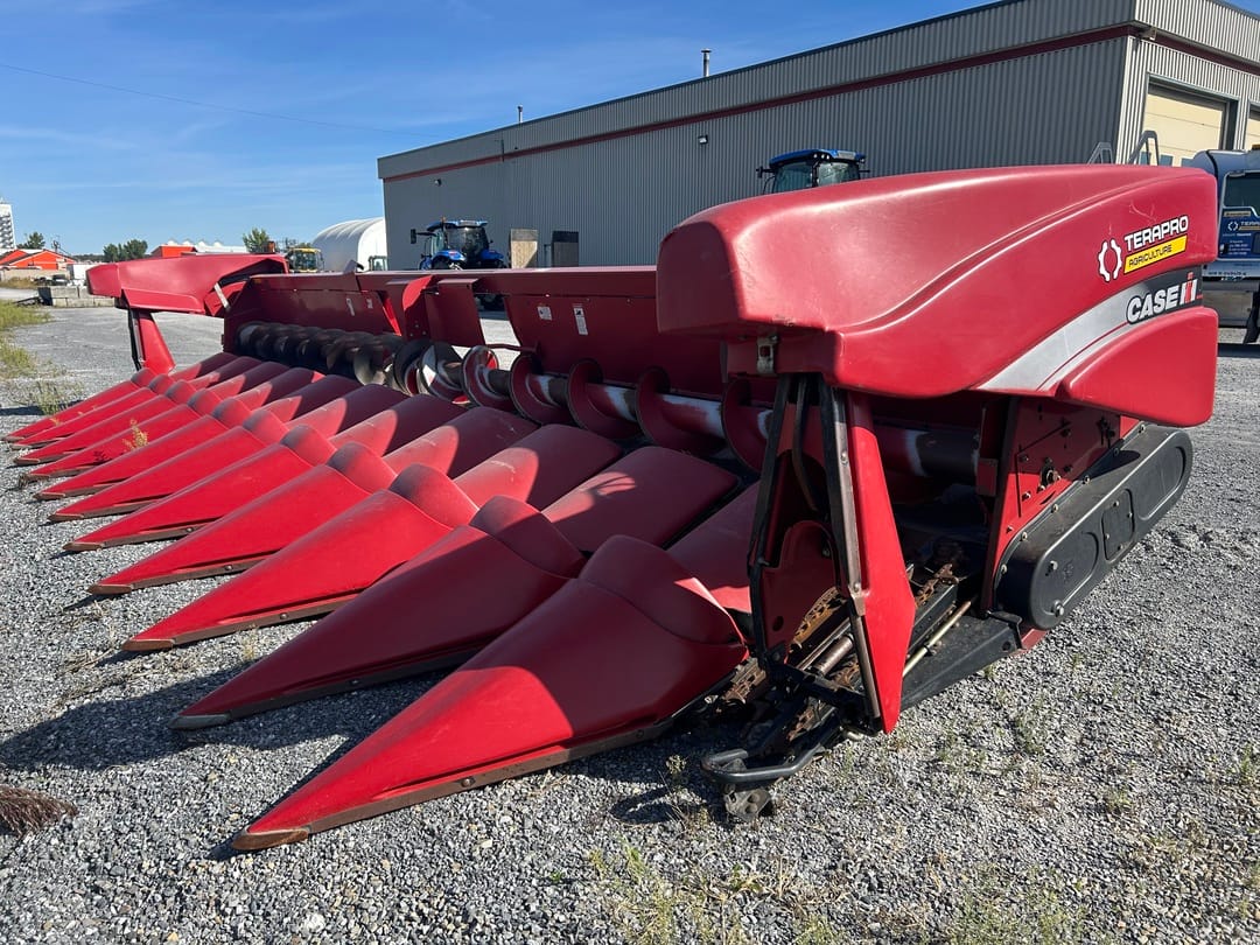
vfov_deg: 53.1
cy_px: 472
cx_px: 630
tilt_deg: -11.4
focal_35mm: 26
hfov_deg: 67.3
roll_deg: +0.0
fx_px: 946
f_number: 1.5
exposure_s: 1/2457
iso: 50
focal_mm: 5.7
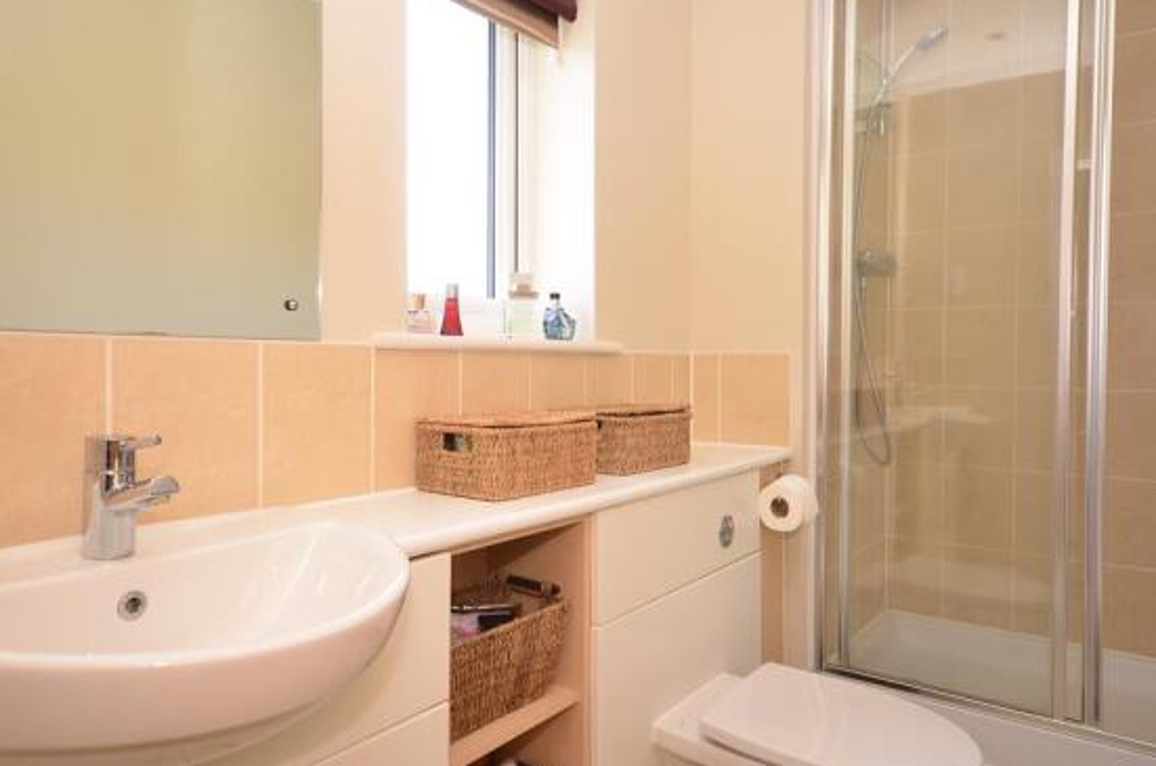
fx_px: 801
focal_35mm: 25
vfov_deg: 51.1
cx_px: 581
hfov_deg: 71.6
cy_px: 363
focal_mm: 14
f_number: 4.8
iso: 200
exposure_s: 1/25
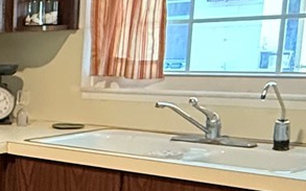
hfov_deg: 18.9
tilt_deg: -9.0
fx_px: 675
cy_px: 166
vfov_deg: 15.9
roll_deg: +1.7
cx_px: -261
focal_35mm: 81
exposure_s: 1/60
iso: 640
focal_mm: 2.22
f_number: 2.2
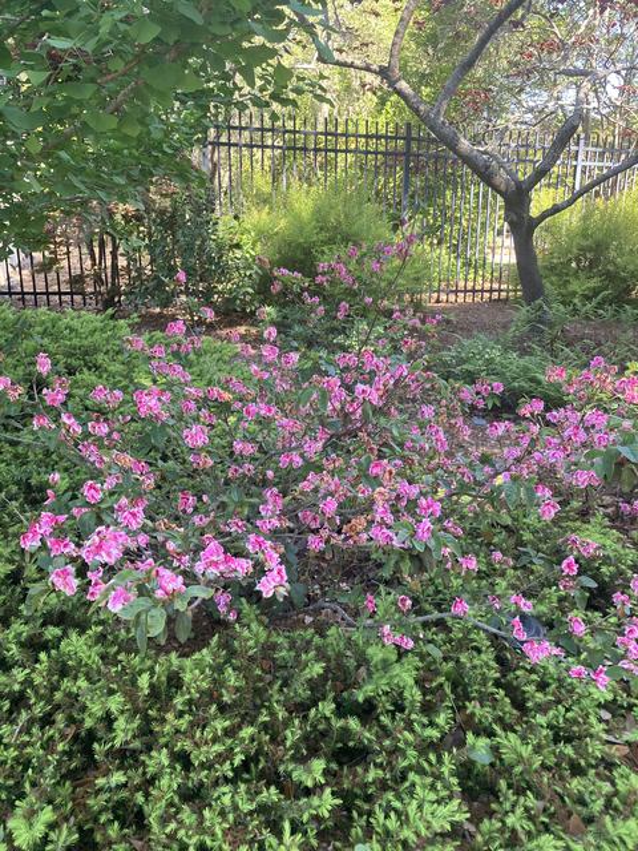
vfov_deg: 63.4
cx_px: 319
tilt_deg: -14.1
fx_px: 688
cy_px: 426
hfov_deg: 49.7
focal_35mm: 28
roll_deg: -0.8
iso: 64
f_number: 1.8
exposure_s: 1/121
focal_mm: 3.99
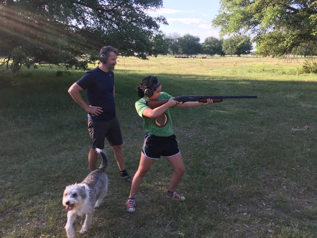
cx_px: 158
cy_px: 119
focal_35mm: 29
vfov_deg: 48.2
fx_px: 266
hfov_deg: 61.7
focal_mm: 4.15
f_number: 2.2
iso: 25
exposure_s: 1/199
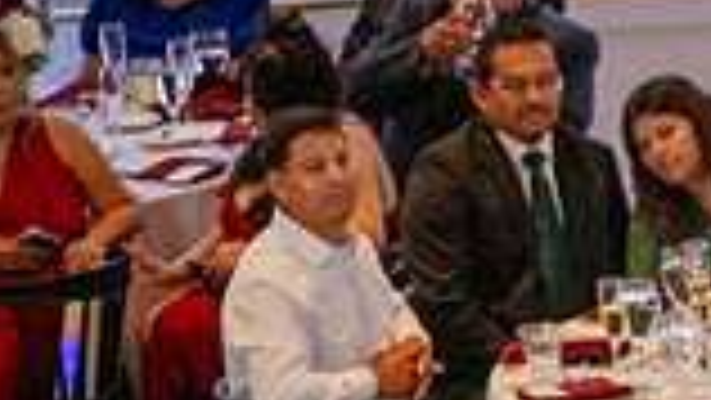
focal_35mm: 392
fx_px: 7393
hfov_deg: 5.4
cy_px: 852
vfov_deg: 3.1
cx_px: 1251
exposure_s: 1/200
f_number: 4
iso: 3200
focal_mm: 102
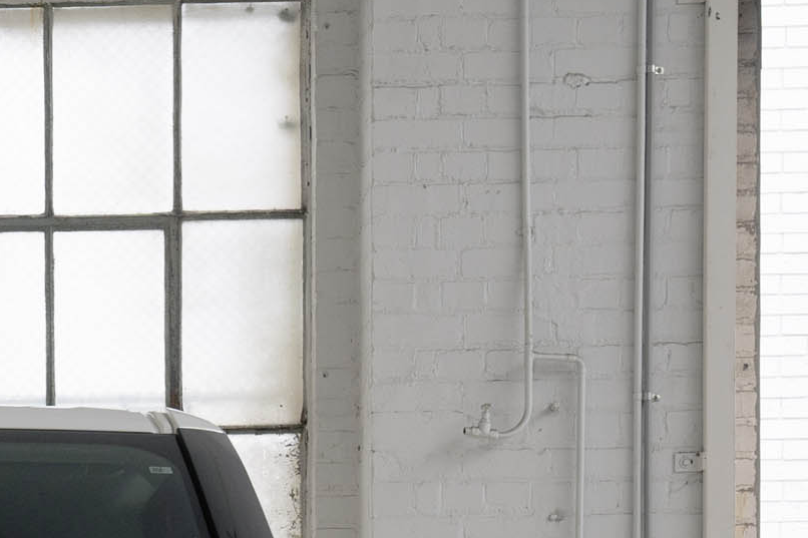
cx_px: -327
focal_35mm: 189
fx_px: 4241
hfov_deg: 10.6
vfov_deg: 7.1
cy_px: 948
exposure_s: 1/25
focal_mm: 47
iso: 400
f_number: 6.3
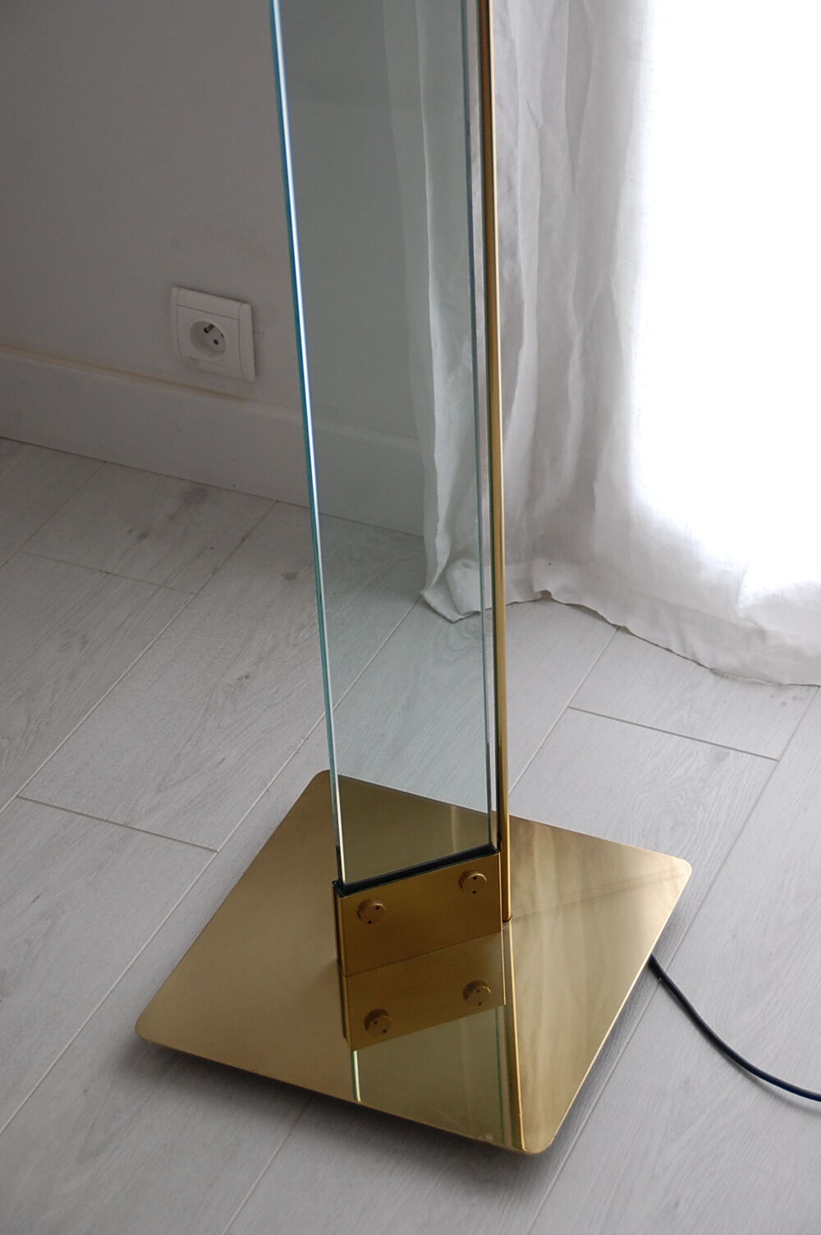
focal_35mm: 75
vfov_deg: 27.0
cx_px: 410
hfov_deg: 18.1
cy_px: 618
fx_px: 2570
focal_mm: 50
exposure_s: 1/30
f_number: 4.8
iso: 560
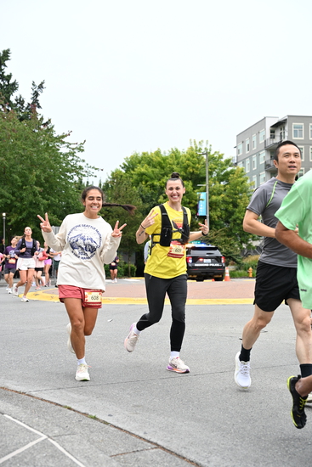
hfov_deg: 27.0
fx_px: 650
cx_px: 156
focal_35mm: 50
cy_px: 234
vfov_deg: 39.6
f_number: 4
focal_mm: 50
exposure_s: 1/800
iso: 1600
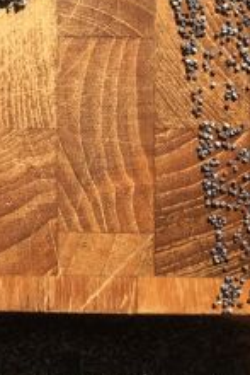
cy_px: -251
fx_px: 1394
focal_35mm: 134
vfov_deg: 14.0
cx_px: -146
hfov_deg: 9.9
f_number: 2.2
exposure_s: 1/659
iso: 32
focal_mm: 4.15
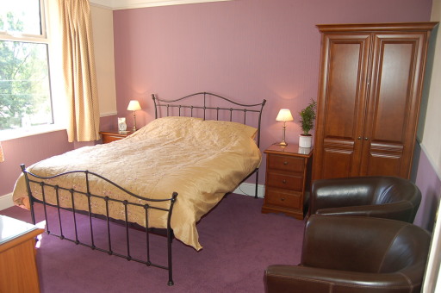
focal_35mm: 27
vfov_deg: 47.8
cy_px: 146
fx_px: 330
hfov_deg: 67.4
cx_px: 220
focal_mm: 18
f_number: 3.5
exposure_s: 1/100
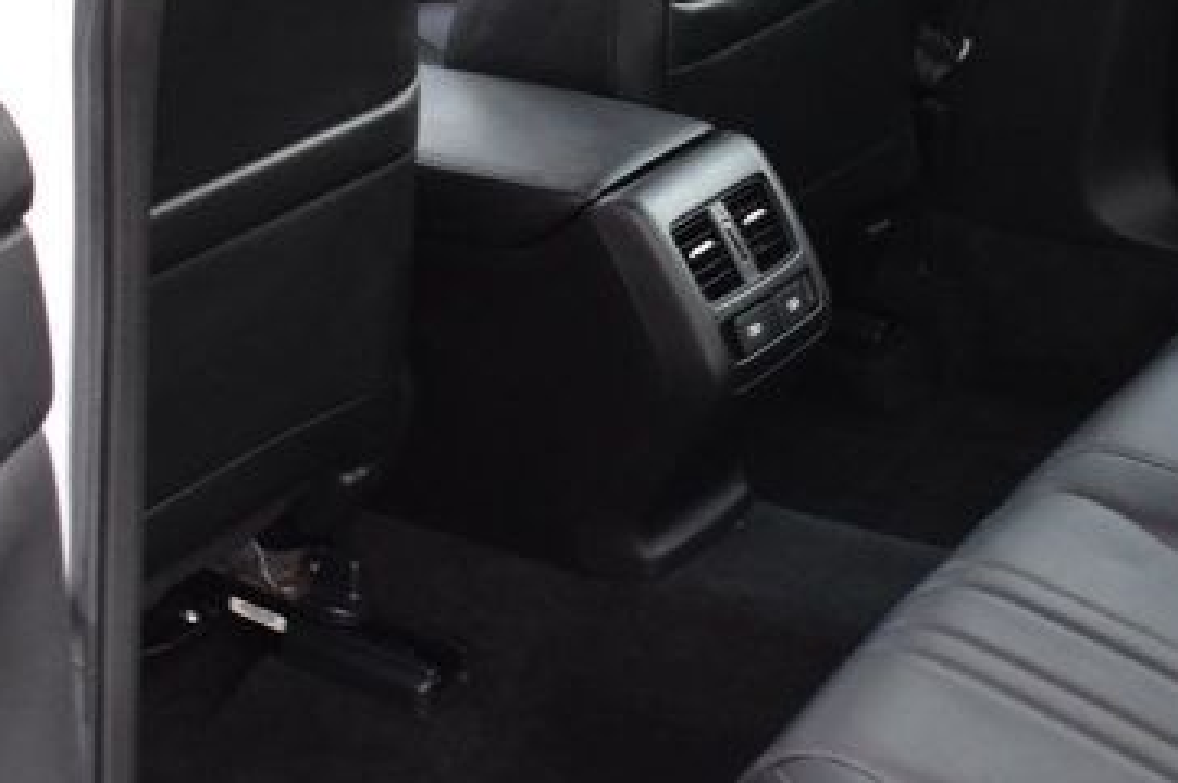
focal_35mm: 89
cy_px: 392
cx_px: 754
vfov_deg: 15.3
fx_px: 2923
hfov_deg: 22.7
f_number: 4
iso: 1600
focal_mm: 21
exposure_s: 1/15
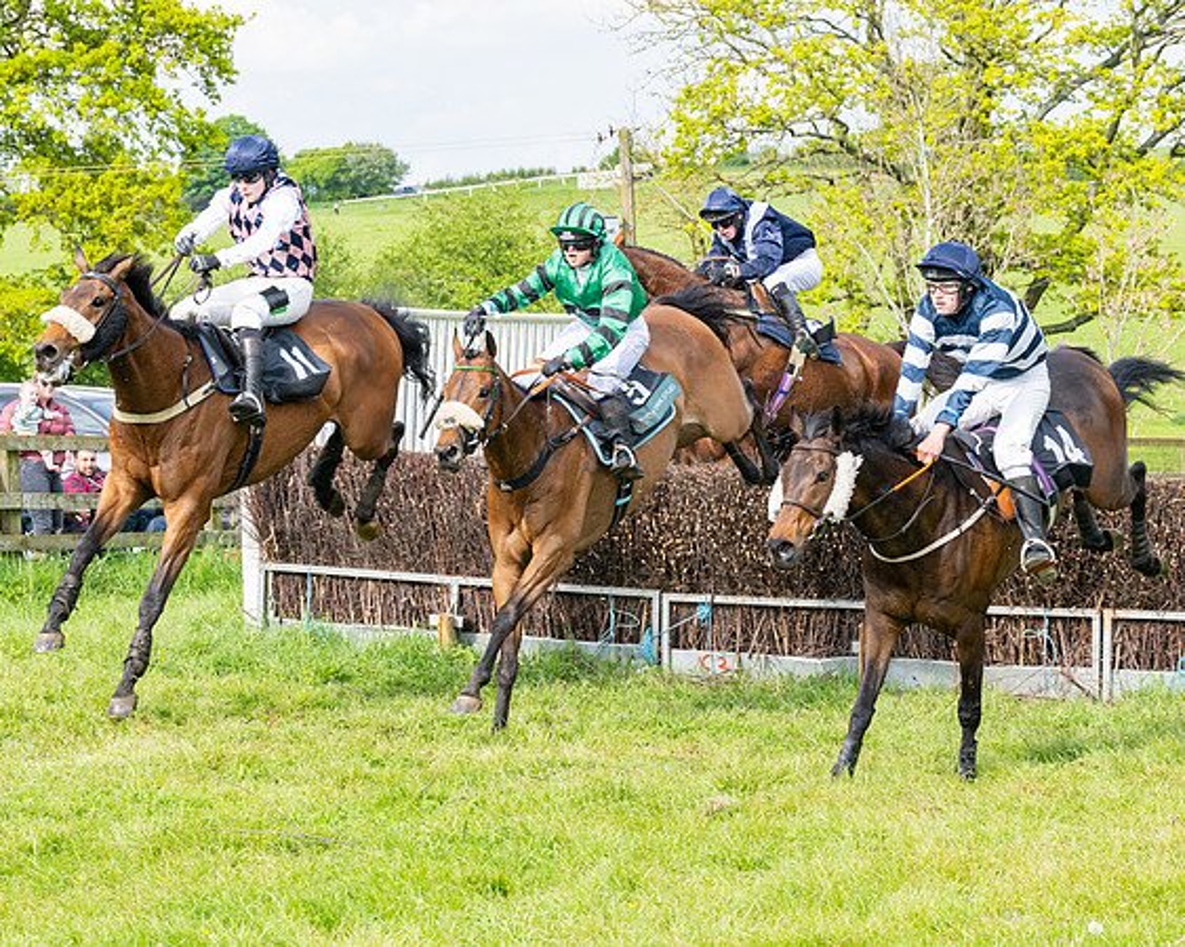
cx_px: 587
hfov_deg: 16.3
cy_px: 474
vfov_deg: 13.0
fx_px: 4148
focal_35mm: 118
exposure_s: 1/1000
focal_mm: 70
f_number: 5.6
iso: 400
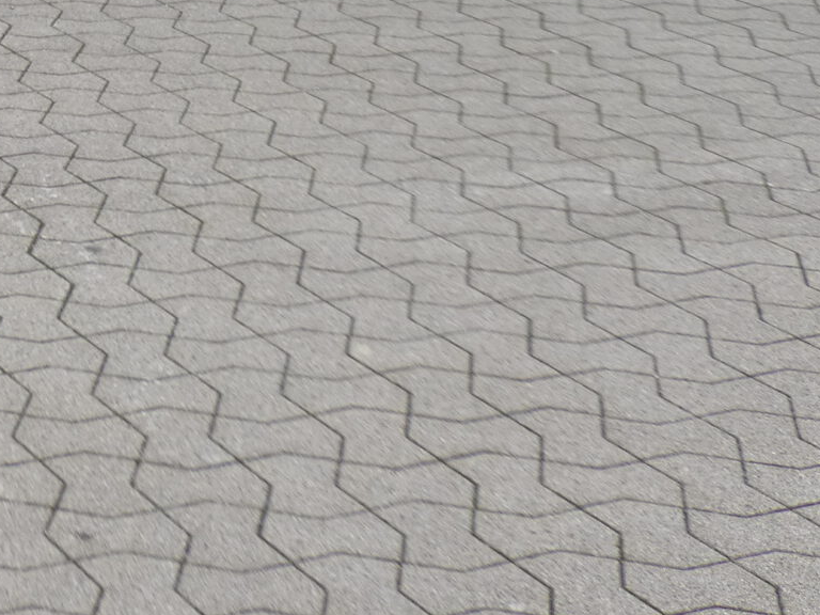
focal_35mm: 100
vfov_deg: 13.6
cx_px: -458
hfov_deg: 17.4
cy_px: -400
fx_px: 2369
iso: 80
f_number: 3.3
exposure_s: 1/125
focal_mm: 5.3
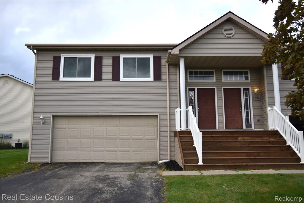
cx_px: 152
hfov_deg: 61.9
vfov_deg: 43.6
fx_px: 253
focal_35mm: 30
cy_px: 102
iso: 280
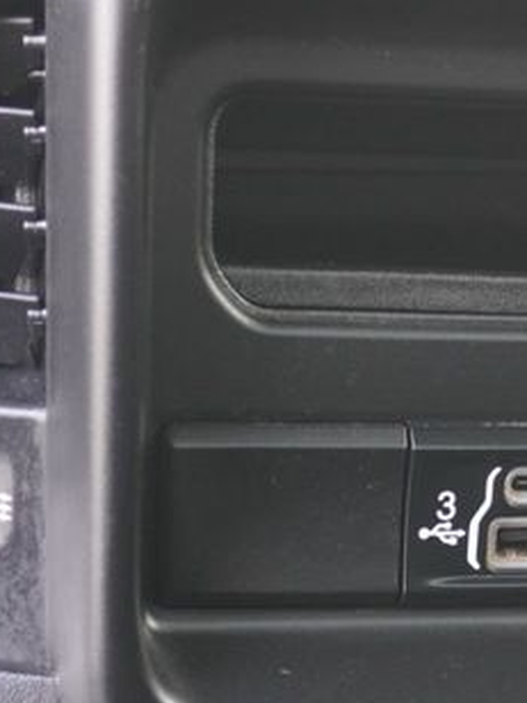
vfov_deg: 19.1
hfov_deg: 14.7
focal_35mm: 101
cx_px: 374
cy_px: 648
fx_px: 2042
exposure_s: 1/60
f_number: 4
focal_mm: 21
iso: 1250
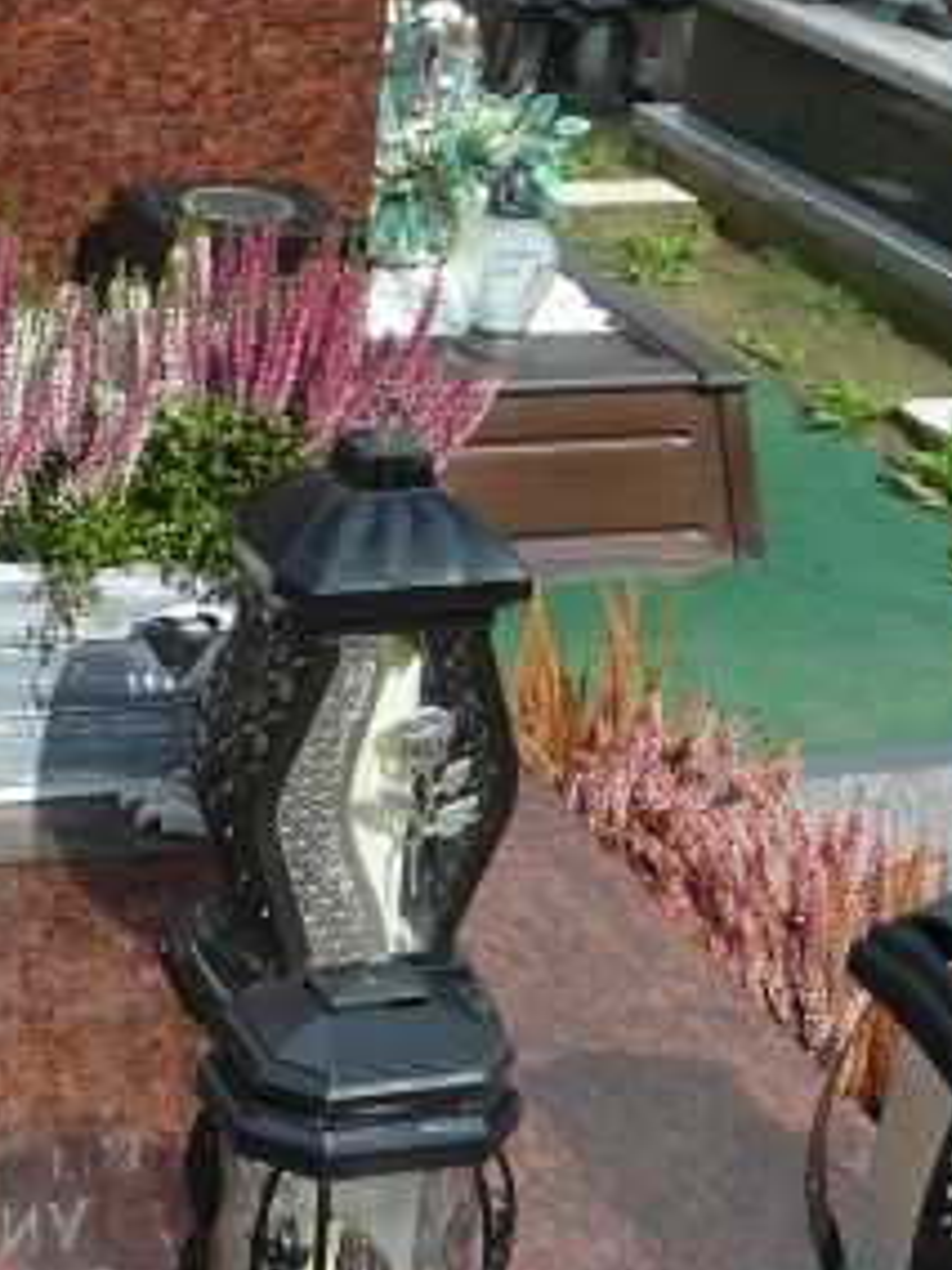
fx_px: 2897
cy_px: 523
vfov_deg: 24.7
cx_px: 89
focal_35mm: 79
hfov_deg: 18.3
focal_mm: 5.2
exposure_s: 1/400
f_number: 5
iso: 80
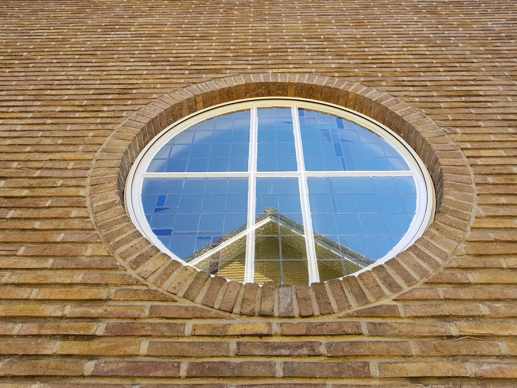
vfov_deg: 53.1
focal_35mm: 26
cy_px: 194
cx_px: 258
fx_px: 388
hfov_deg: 67.3
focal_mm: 4.2
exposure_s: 1/216
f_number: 1.7
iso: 40
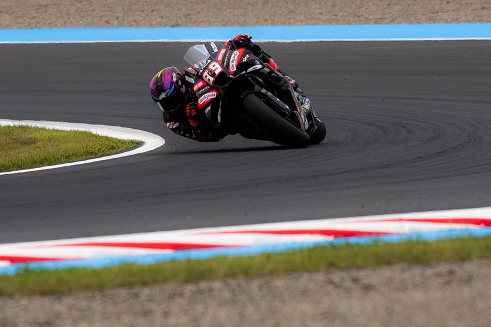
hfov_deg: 2.3
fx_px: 12272
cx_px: 240
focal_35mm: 900
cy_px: 82
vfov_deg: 1.5
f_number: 7.1
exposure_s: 1/1600
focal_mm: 400
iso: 800
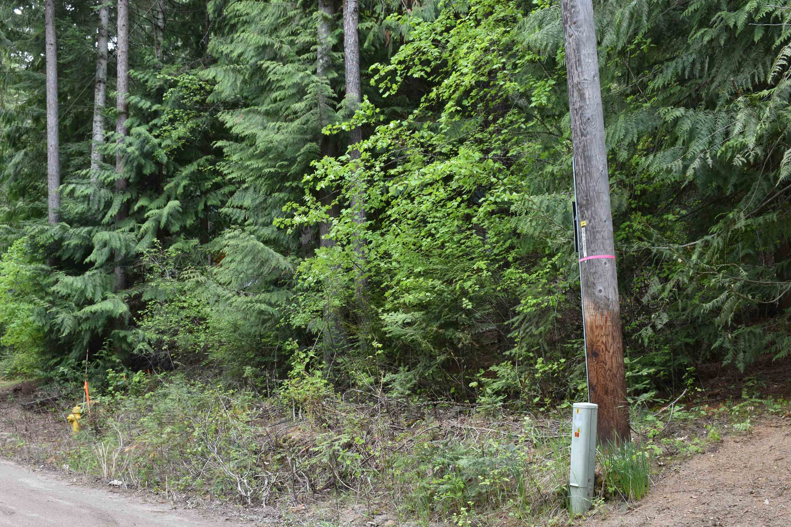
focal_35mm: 46
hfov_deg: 43.1
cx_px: 388
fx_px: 1000
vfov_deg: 29.5
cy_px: 268
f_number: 8
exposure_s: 1/25
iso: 125
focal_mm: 29
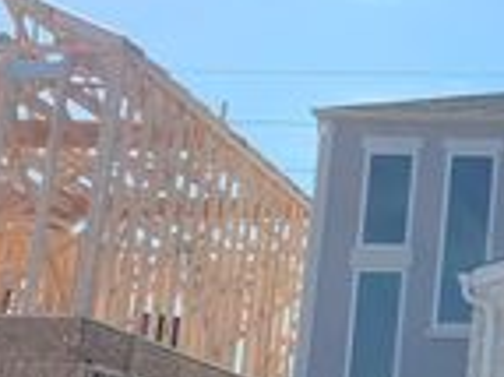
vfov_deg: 16.2
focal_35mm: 91
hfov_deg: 18.0
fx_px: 1324
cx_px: 860
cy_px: 217
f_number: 1.8
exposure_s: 1/3401
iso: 25
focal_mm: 4.25
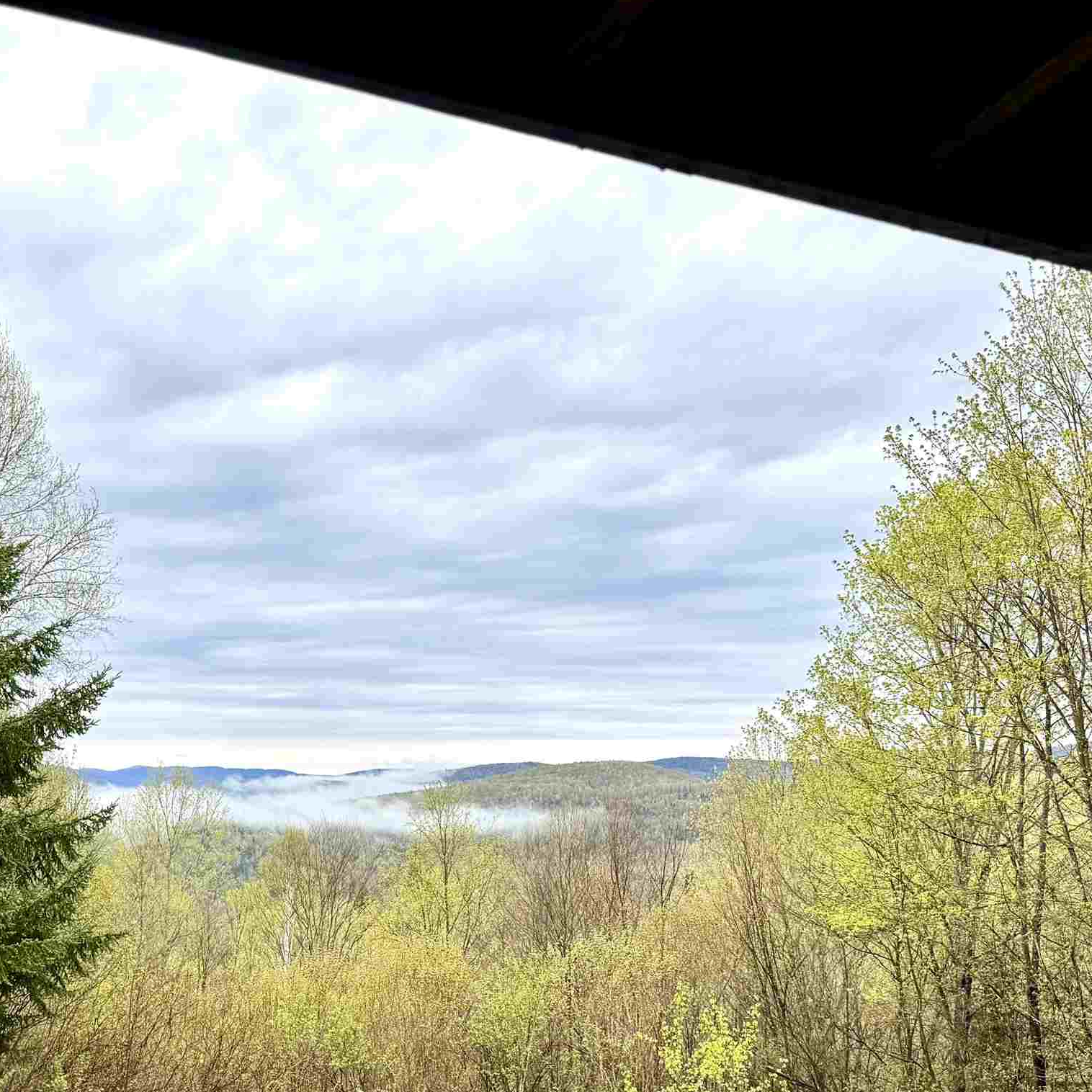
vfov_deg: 38.2
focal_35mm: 43
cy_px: 820
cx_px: 354
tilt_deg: -3.3
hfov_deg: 38.7
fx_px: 1535
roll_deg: +0.4
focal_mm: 6.76
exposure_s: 1/1488
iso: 80
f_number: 1.78
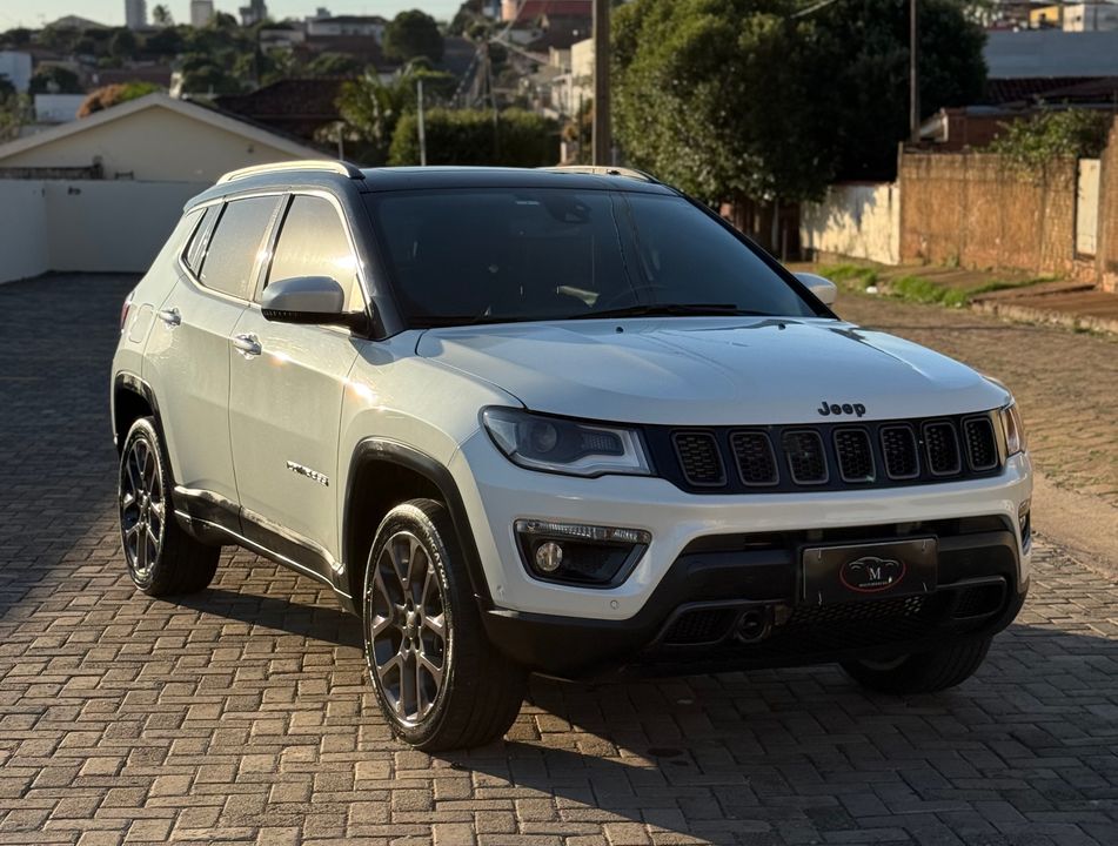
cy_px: 423
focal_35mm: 48
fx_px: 1556
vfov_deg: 30.4
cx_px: 559
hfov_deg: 39.5
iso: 64
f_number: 1.78
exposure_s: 1/3378
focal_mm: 6.76
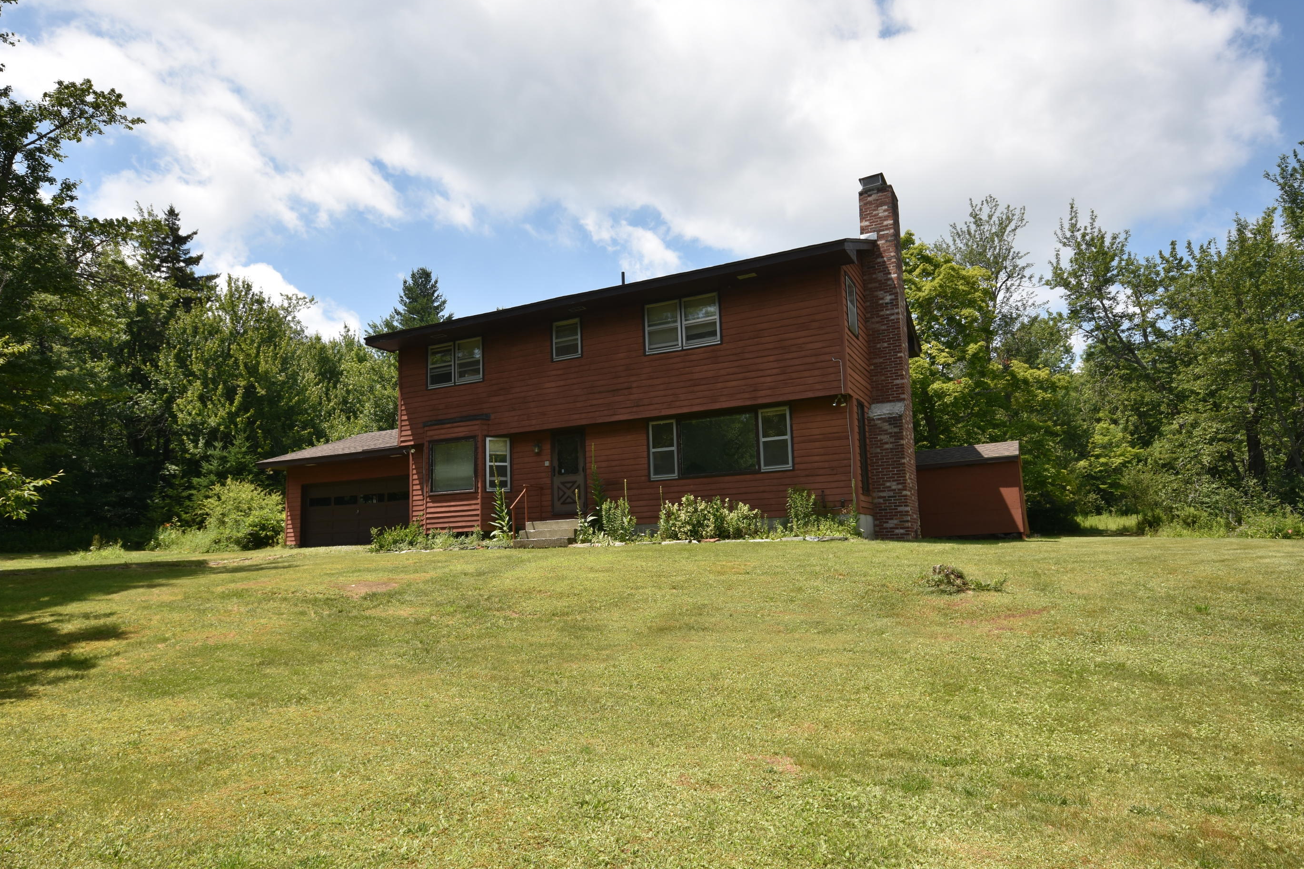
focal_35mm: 23
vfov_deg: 55.1
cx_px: 619
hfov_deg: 76.0
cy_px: 446
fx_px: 833
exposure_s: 1/250
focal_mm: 14
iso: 100
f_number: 8
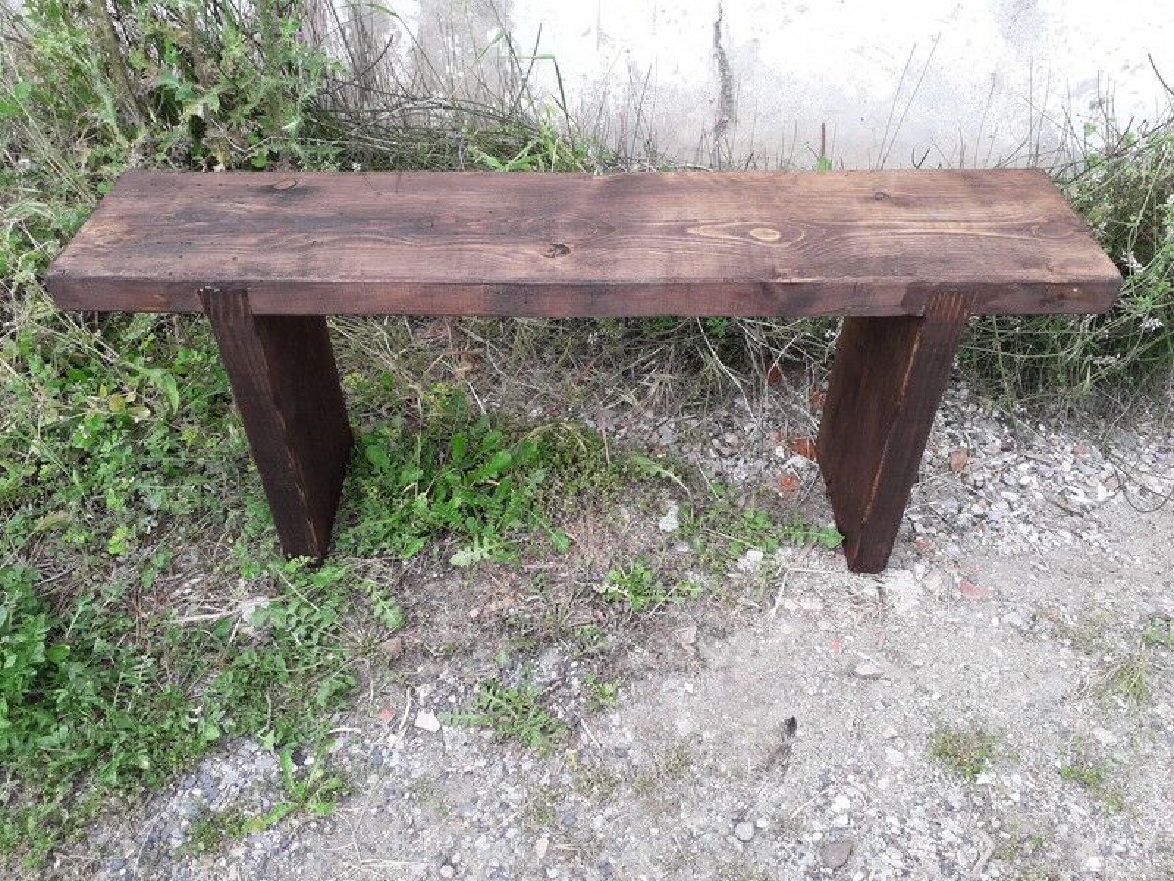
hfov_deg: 65.3
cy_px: 440
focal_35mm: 27
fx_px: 916
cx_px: 587
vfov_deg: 51.4
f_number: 1.9
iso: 40
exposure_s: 1/263
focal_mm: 3.6
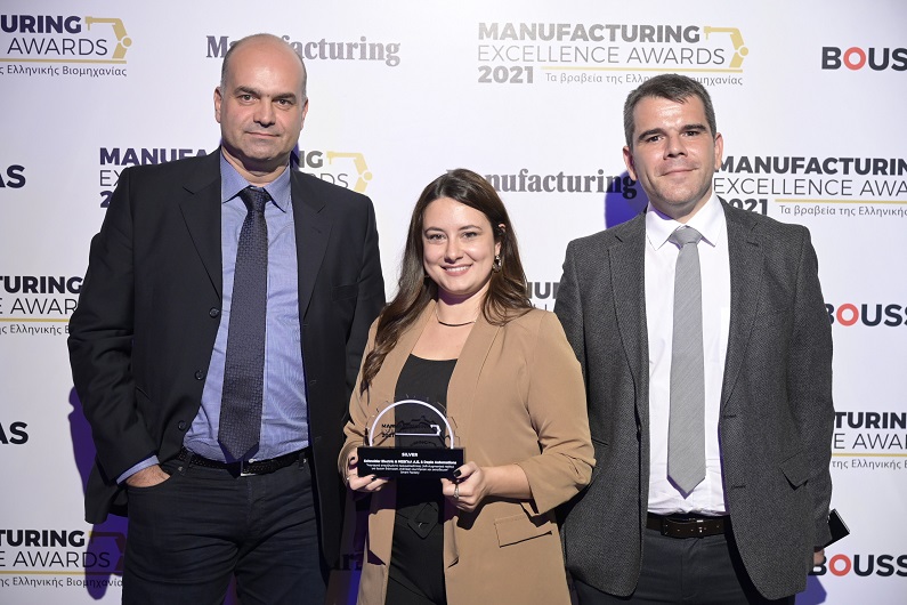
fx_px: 1285
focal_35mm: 51
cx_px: 454
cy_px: 302
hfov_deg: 38.9
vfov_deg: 26.5
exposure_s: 1/250
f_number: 2.8
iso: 1250
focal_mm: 51
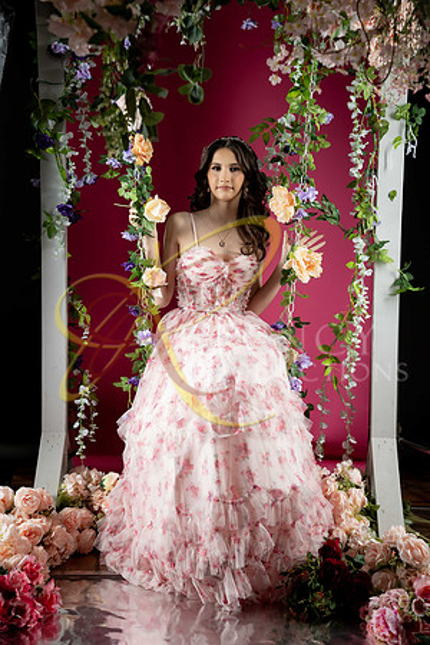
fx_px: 1093
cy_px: 322
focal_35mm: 61
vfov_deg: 32.9
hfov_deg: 22.3
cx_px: 215
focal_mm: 61
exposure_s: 1/200
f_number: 3.5
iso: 500
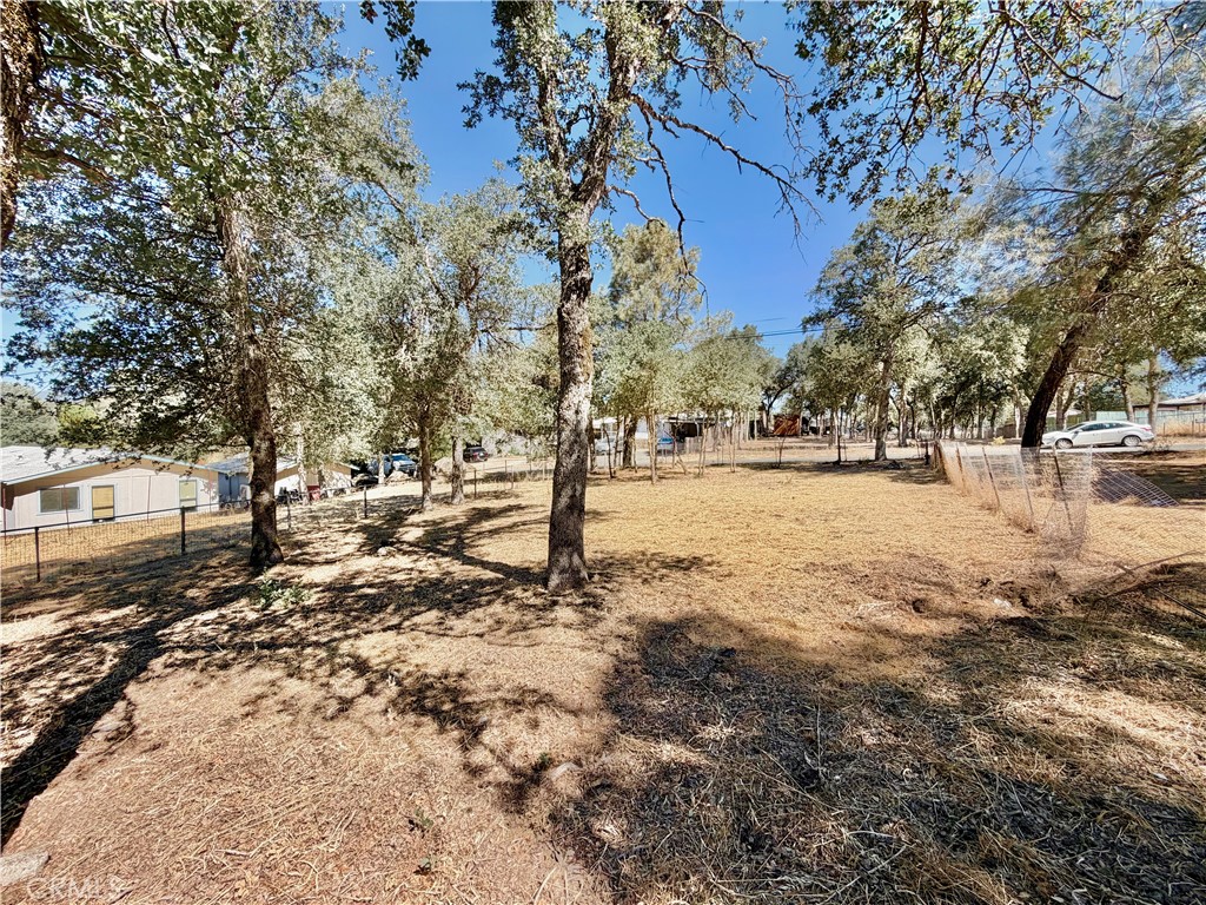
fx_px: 488
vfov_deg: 85.7
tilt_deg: -2.7
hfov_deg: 102.1
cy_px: 452
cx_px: 603
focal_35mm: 14
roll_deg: -1.5
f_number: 2.2
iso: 40
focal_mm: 2.22
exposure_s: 1/770
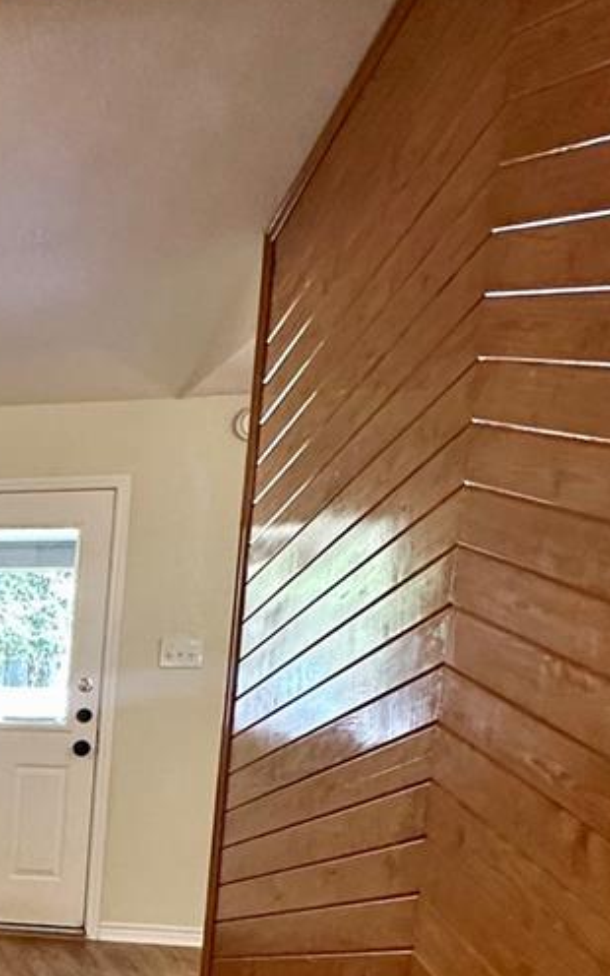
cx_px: -502
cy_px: 824
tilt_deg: -7.6
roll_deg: -1.3
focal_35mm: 46
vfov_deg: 41.0
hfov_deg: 20.0
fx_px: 1224
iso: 320
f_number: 2.2
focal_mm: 2.22
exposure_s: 1/120
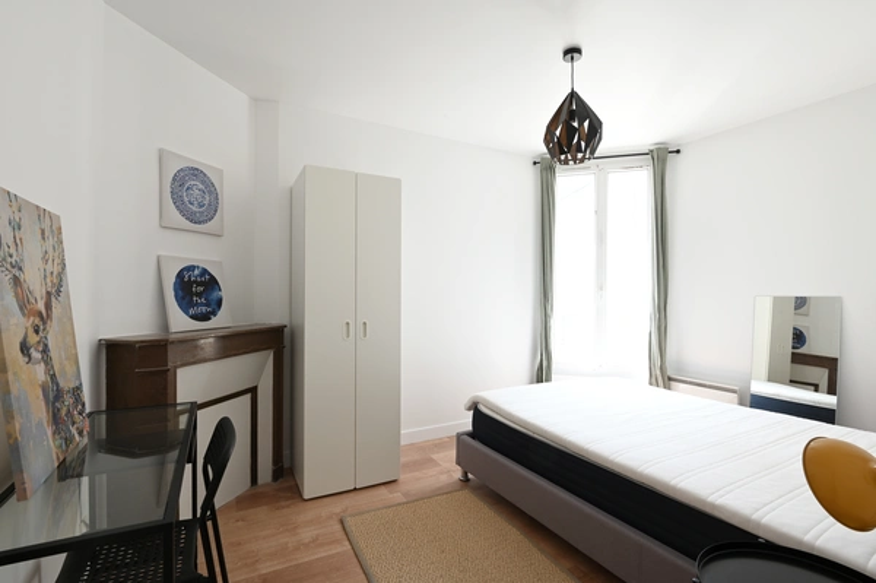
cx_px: 438
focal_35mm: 16
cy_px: 292
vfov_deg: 73.6
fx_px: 389
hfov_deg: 96.8
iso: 200
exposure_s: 1/6
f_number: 11
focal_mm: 16
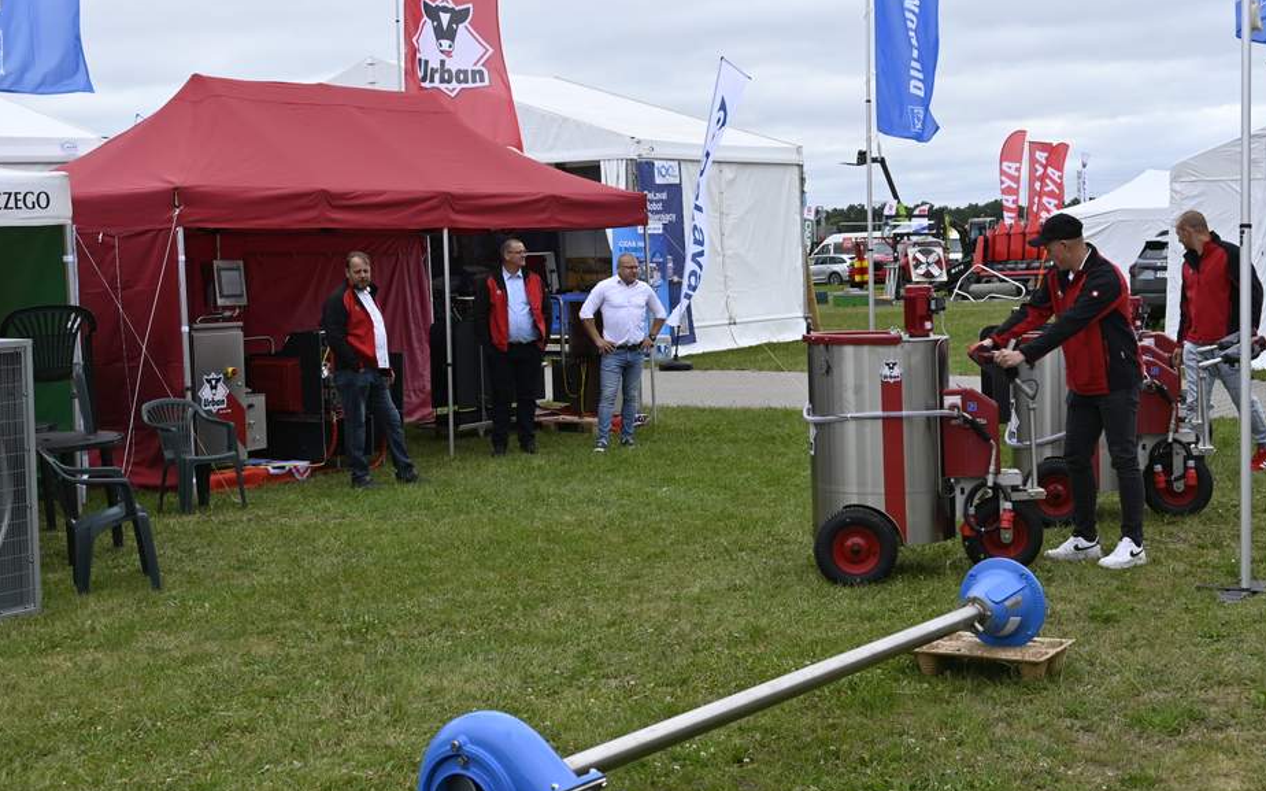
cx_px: 628
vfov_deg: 24.8
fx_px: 1794
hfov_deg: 38.9
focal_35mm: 52
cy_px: 354
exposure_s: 1/250
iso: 250
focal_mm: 46
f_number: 8
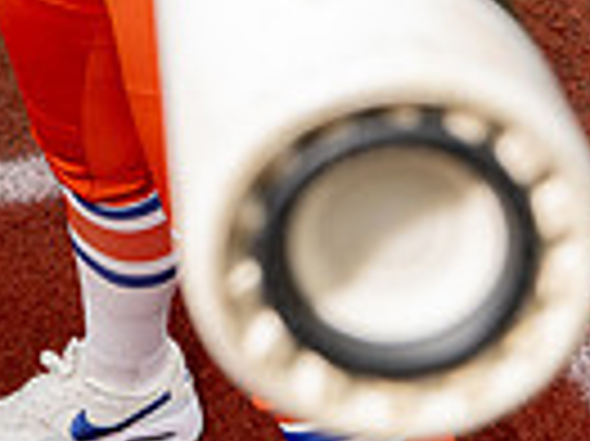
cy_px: -554
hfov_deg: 16.8
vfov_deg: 11.1
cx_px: 72
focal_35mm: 116
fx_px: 1975
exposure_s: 1/250
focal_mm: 35
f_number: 8
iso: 125
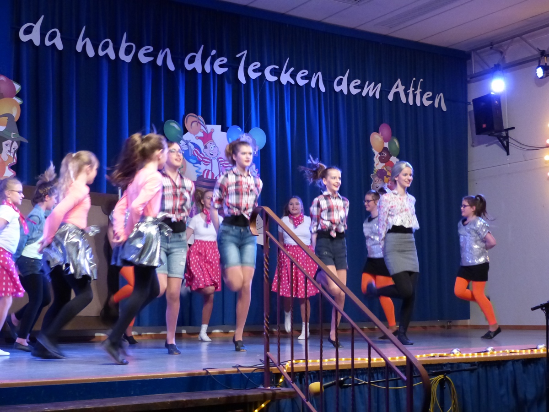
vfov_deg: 26.6
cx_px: 274
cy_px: 206
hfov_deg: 34.9
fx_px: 872
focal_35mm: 55
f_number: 2.8
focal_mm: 9.9
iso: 800
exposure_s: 1/60
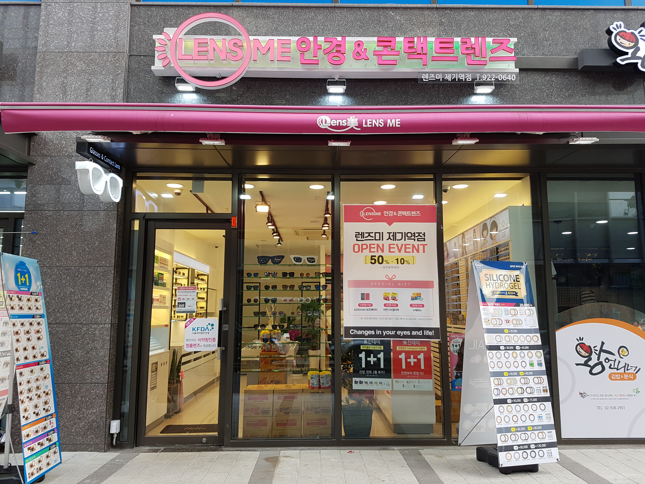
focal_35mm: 26
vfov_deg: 53.1
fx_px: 484
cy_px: 242
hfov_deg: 67.3
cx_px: 322
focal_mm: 4.2
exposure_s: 1/228
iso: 50
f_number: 1.7
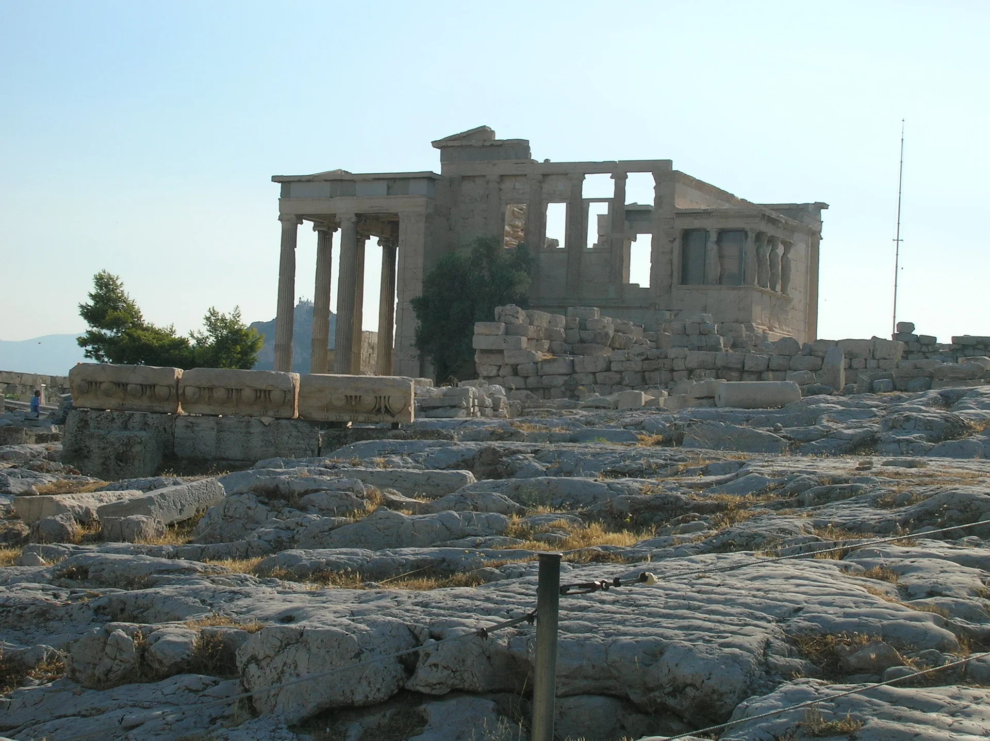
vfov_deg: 22.2
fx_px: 1886
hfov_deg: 29.4
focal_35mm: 66
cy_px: 370
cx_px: 495
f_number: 6.4
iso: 50
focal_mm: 11
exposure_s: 1/338
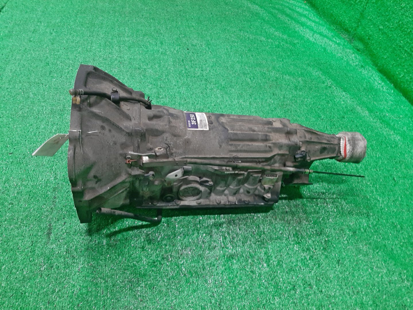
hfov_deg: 67.3
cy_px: 155
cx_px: 206
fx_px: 310
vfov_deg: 53.1
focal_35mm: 26
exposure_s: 1/50
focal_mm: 3.93
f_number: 1.7
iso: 153
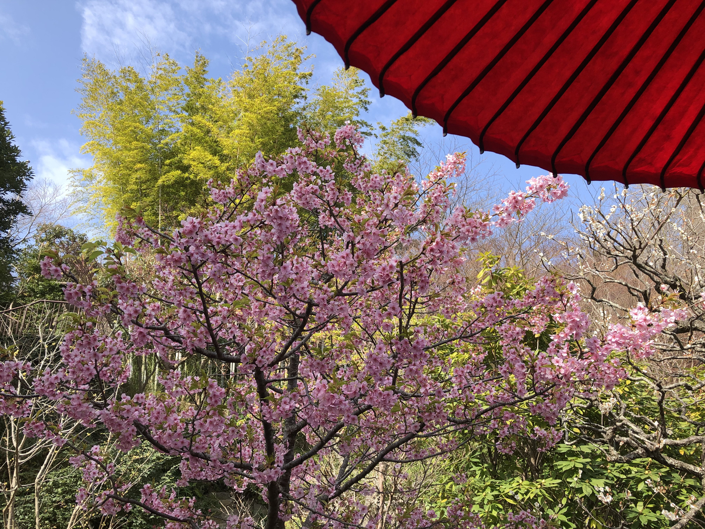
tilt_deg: +29.6
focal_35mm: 28
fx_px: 570
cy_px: 264
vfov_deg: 49.7
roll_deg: +3.3
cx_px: 352
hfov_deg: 63.4
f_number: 1.8
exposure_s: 1/623
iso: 20
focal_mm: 3.99
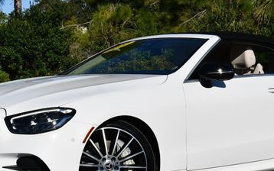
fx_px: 762
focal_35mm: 102
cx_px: 147
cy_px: 77
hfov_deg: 20.4
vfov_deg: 12.8
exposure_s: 1/400
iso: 100
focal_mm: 28
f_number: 10
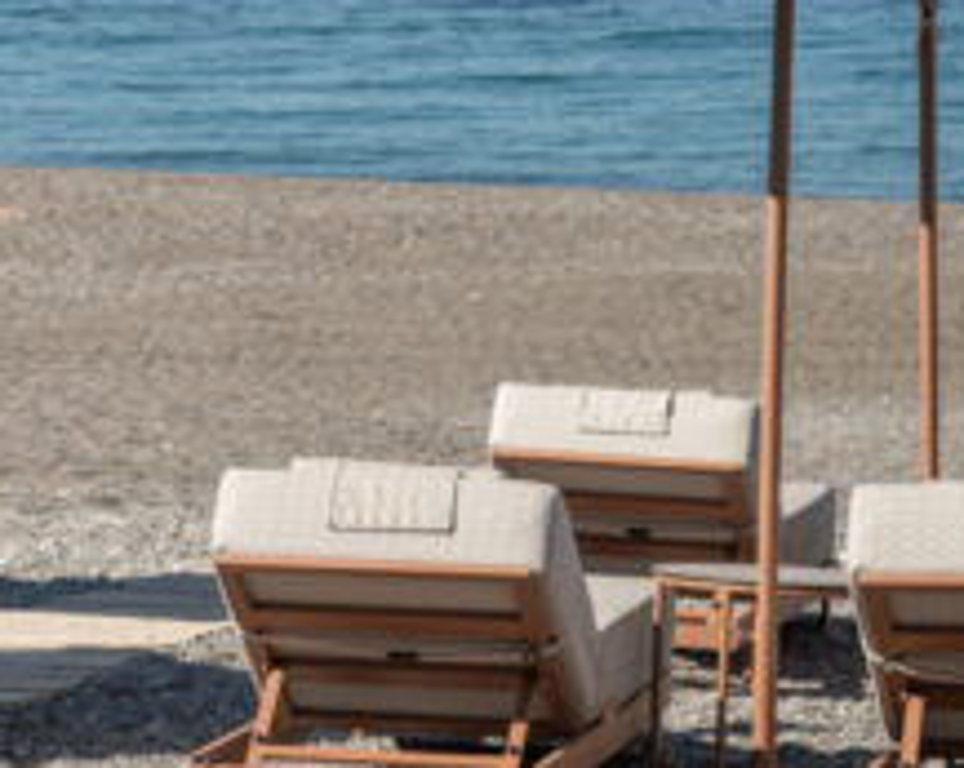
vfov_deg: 7.9
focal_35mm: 195
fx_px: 5556
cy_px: 240
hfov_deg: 9.9
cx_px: 84
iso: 200
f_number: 8
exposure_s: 1/400
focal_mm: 75
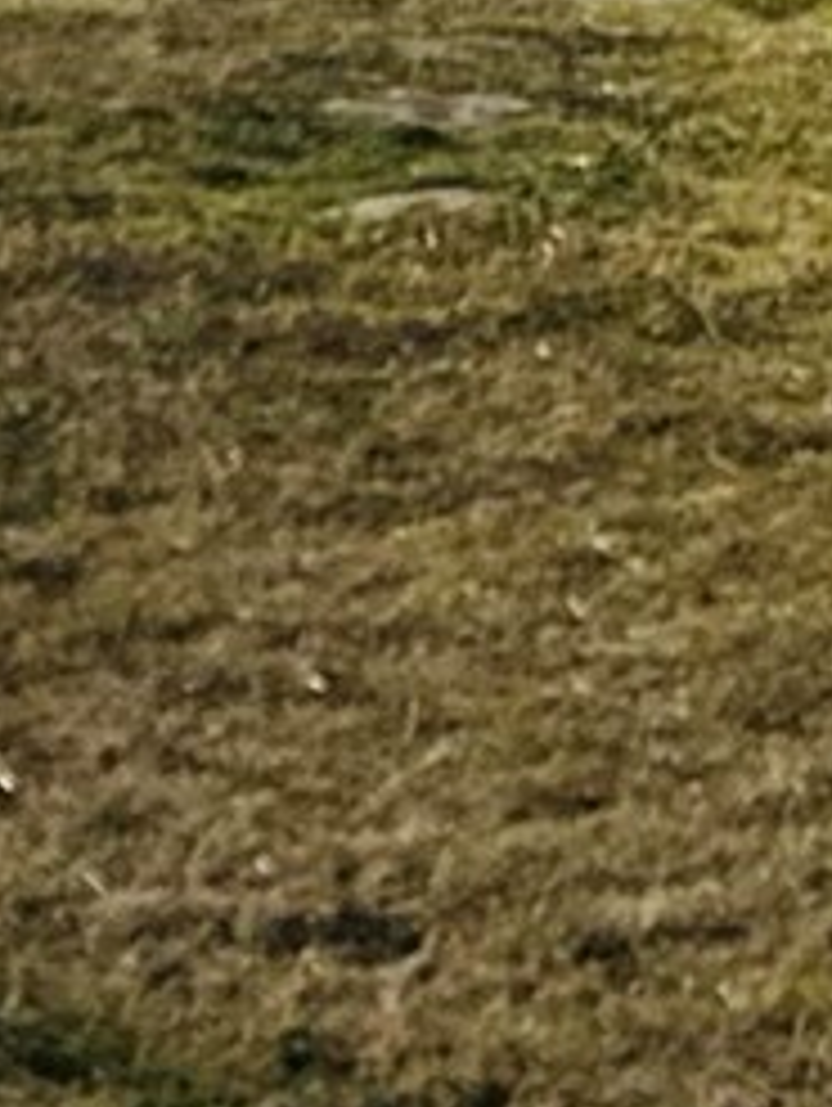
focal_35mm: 187
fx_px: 5982
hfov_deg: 7.6
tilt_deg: +7.6
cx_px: 1637
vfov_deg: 9.4
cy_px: -1526
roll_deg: -0.1
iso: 80
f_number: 1.78
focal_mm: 6.86
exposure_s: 1/9709
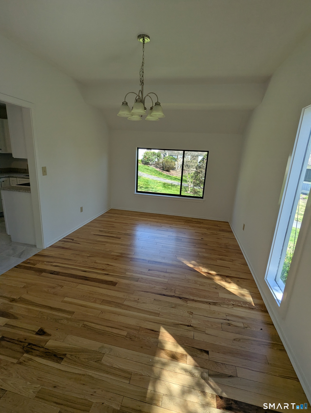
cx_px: 156
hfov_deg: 78.3
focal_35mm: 16
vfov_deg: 94.4
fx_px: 191
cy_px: 206
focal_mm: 2.35
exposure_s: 1/294
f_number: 2.2
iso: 61
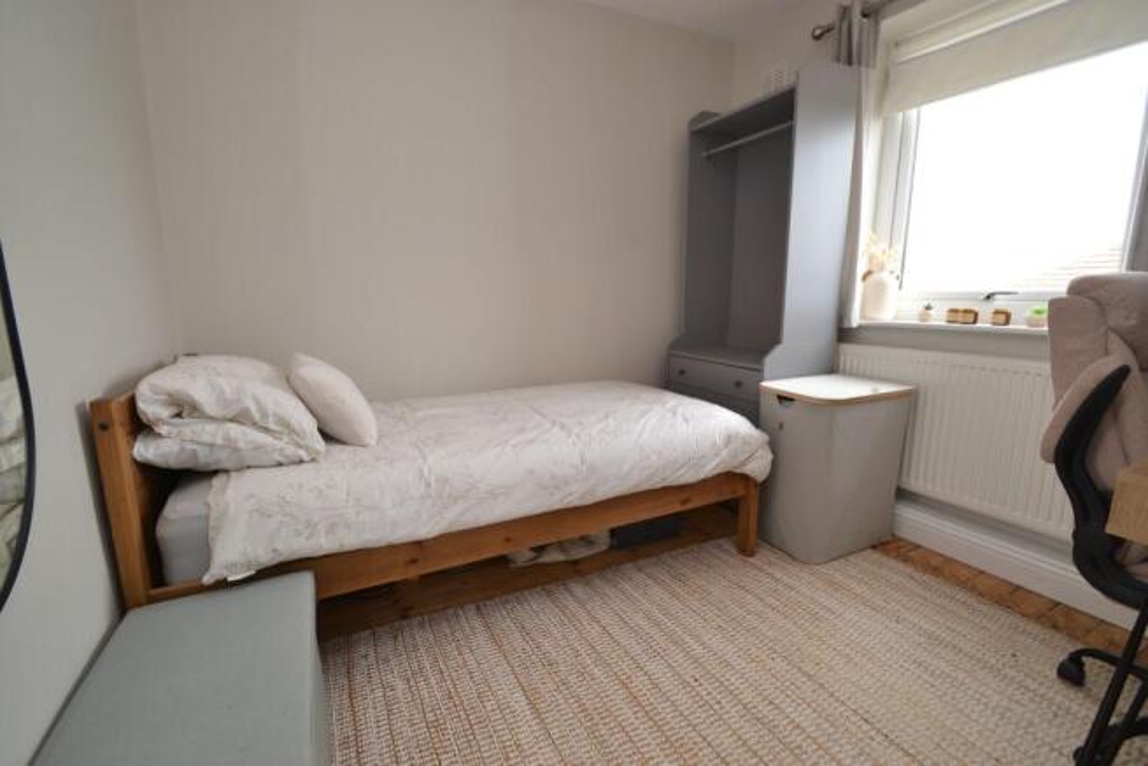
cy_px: 383
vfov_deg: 77.4
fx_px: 478
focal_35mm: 15
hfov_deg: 100.4
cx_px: 574
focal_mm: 10
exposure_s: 1/80
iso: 400
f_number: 4.5
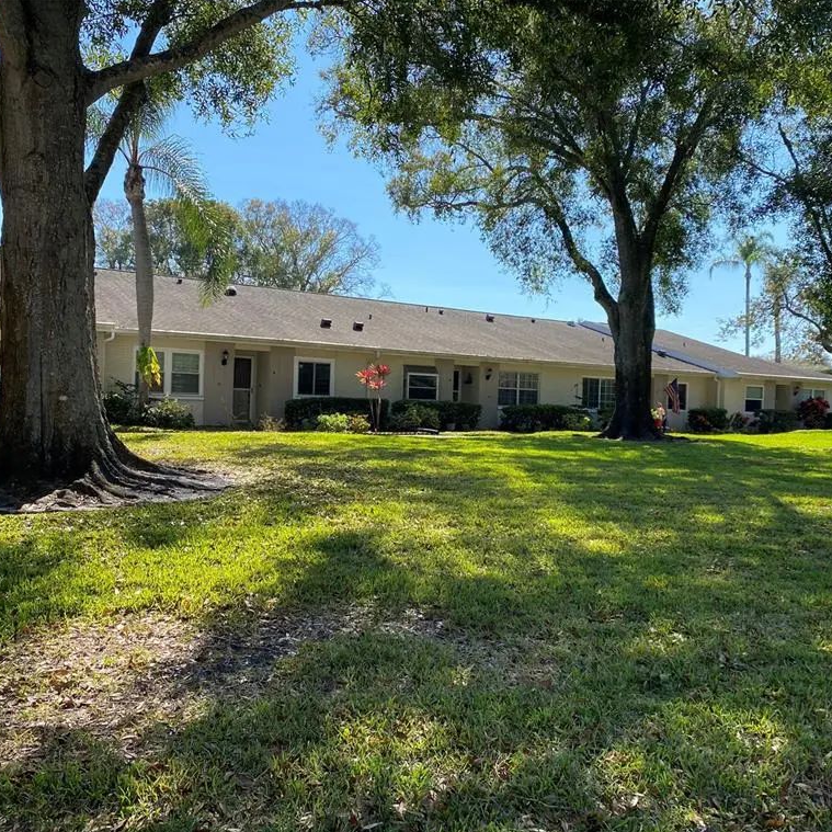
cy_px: 418
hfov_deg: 52.3
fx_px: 843
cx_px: 479
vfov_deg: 52.5
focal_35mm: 31
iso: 32
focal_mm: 4.25
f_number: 1.8
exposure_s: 1/1135
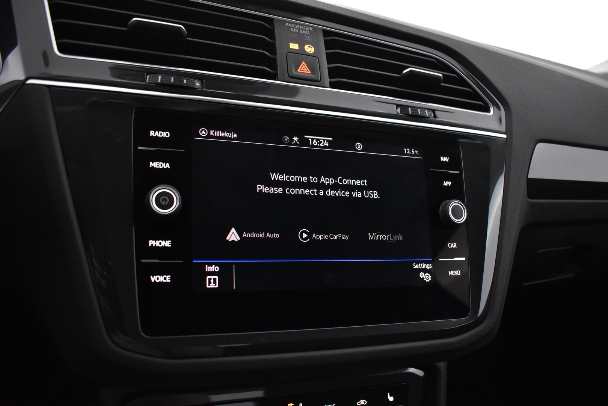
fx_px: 456
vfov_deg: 47.9
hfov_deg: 67.4
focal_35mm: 27
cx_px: 304
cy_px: 203
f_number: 3.5
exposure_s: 1/50
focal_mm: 18
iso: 3200
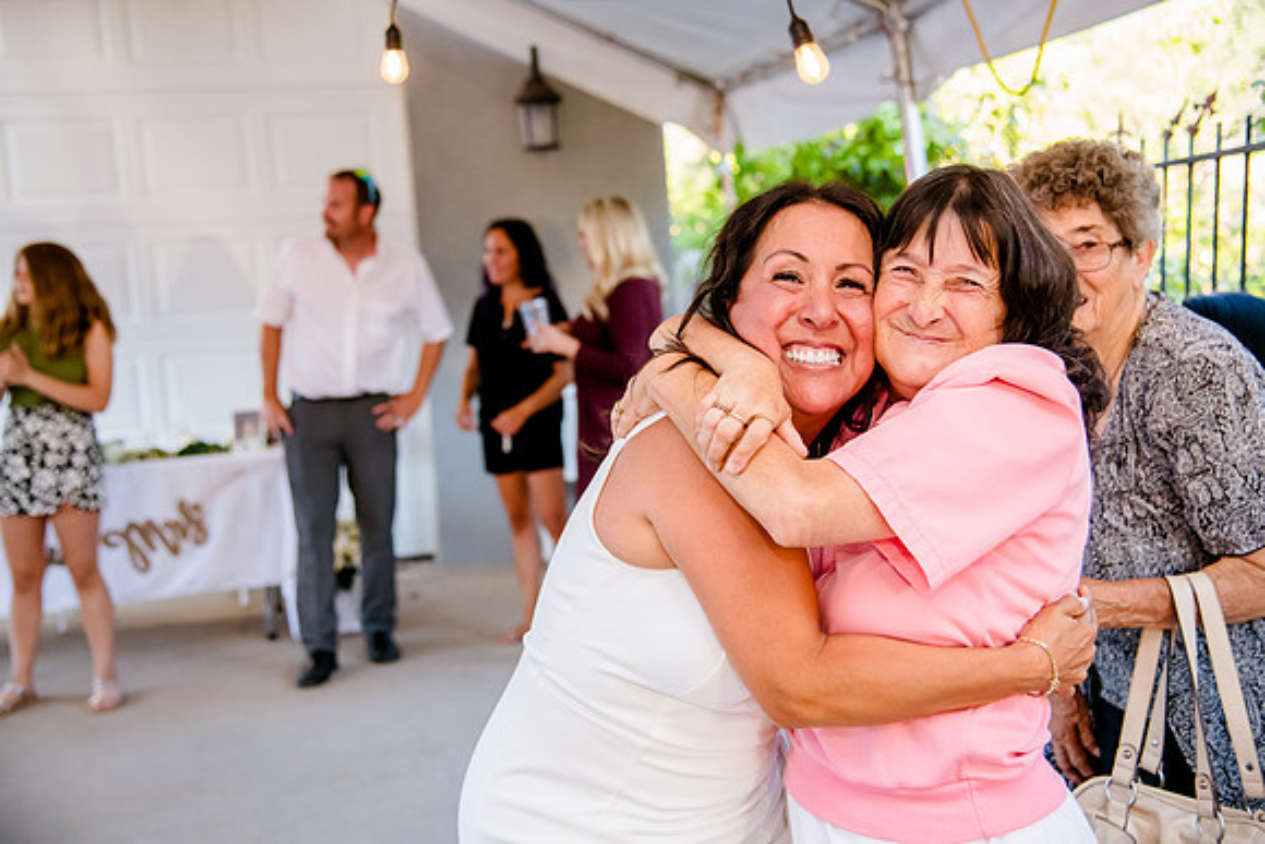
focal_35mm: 48
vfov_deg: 28.1
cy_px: 422
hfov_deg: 41.1
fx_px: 1687
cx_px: 632
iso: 1600
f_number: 4
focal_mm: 48
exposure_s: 1/320
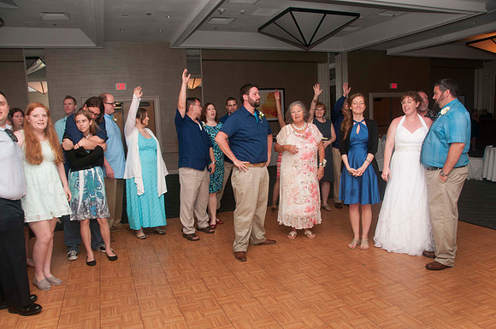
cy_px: 164
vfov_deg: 47.8
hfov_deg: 67.5
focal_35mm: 27
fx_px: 371
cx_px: 248
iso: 400
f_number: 5.6
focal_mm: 18
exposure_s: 1/60
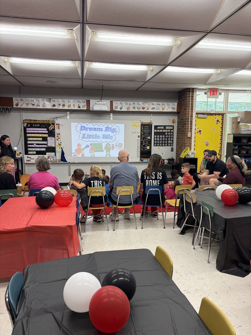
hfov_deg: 53.1
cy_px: 168
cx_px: 126
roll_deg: +0.4
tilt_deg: -7.5
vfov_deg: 67.3
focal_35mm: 26
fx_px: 251
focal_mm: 5.96
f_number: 1.6
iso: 125
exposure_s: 1/130
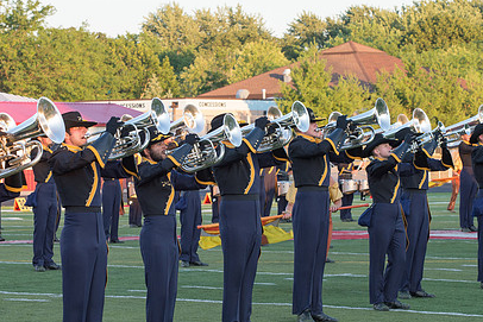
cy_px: 173
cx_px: 217
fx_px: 2282
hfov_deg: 12.1
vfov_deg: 8.1
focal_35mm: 170
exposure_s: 1/200
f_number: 9
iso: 640
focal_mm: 100
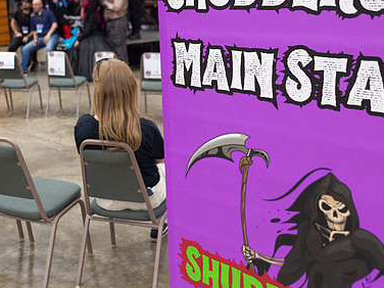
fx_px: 544
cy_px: 104
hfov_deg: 38.7
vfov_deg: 29.5
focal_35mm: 49
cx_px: 144
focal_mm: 24
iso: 1600
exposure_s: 1/60
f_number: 2.8
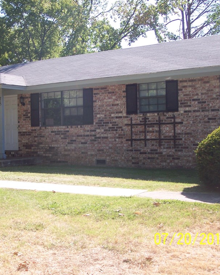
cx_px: 64
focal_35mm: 51
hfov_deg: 29.4
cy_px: 137
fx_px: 415
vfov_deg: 36.7
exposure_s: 1/350
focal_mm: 8
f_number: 3.4
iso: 100
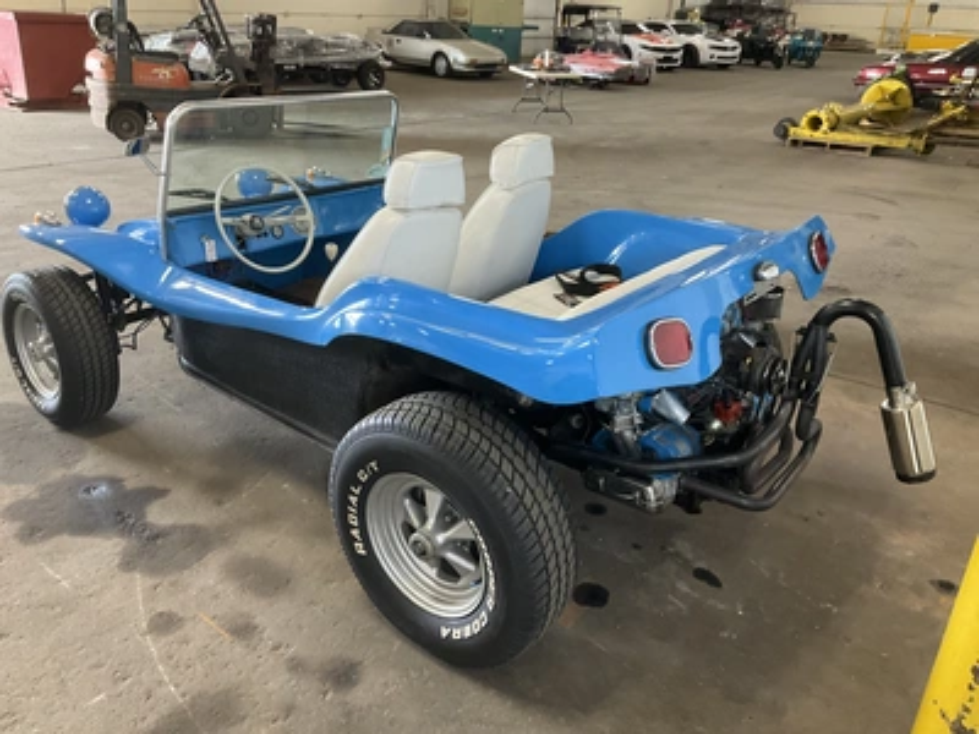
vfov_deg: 48.2
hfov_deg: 61.7
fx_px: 820
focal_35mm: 29
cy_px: 367
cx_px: 490
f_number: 1.8
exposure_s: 1/60
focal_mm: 3
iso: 125
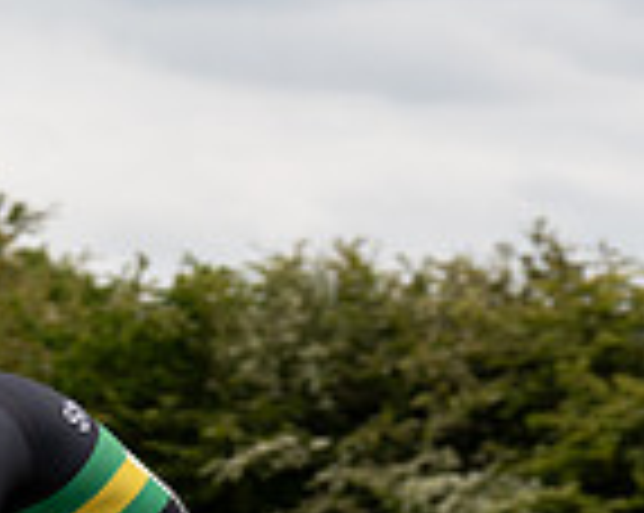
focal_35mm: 279
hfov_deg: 6.9
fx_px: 5310
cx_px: -266
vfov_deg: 5.5
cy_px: 565
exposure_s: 1/1000
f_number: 4
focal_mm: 70
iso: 160
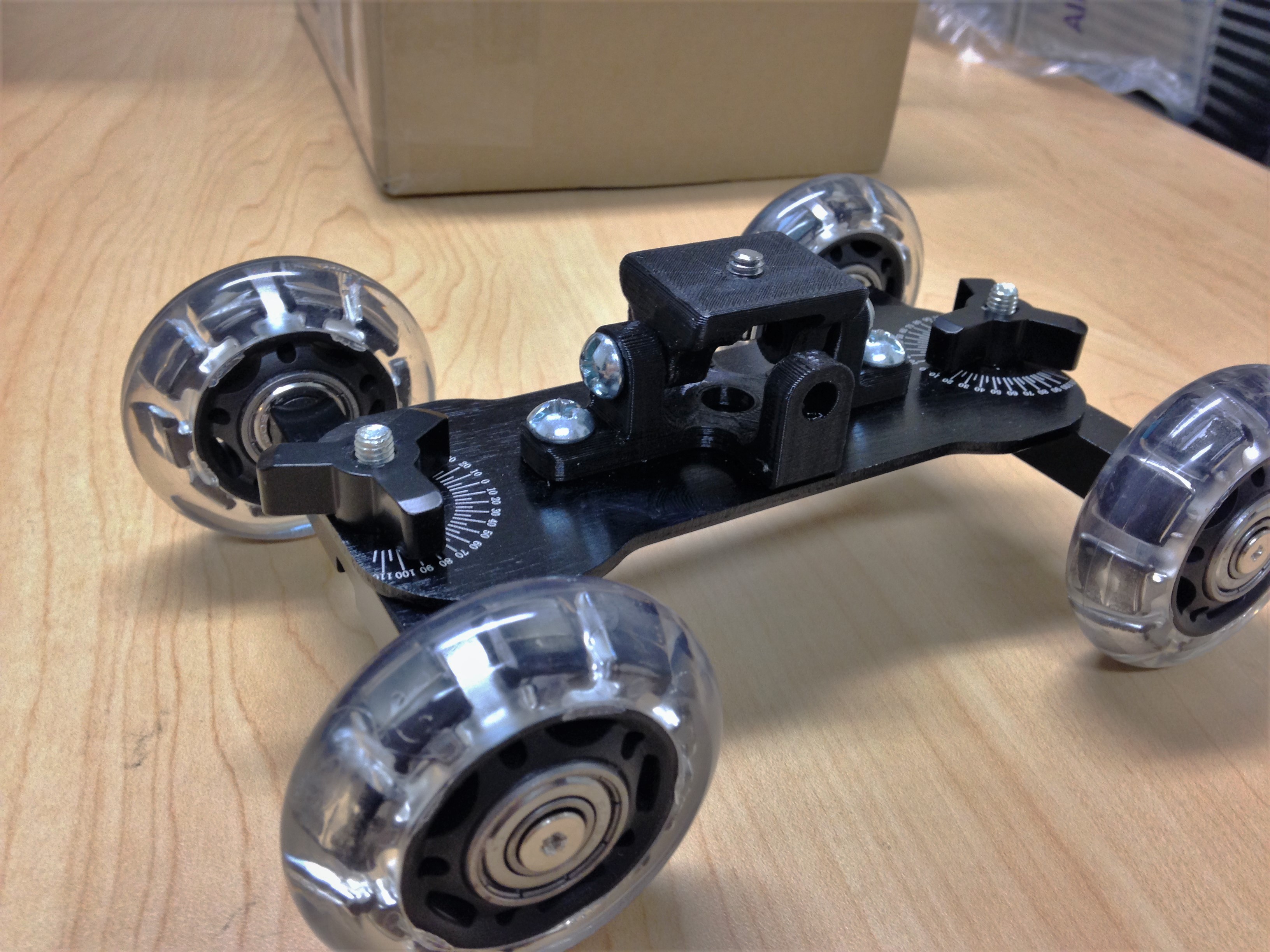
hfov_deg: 55.4
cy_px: 476
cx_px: 635
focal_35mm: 33
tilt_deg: -34.5
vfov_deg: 42.9
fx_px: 1211
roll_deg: -2.7
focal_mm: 4.12
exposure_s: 1/20
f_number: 2.4
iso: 125
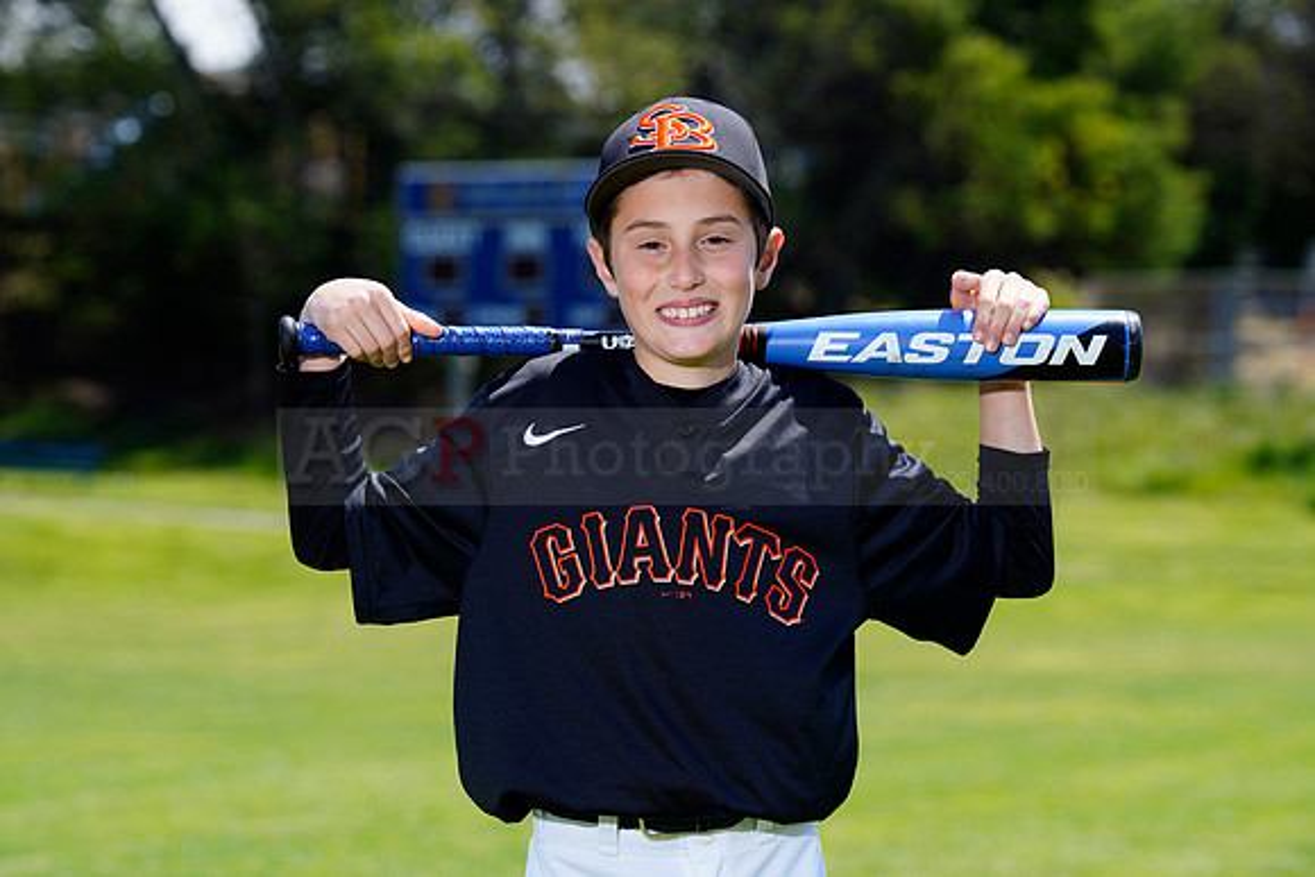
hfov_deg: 14.2
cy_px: 438
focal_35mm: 145
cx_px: 658
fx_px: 5298
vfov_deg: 9.5
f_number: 6.3
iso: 100
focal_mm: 145
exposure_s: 1/250
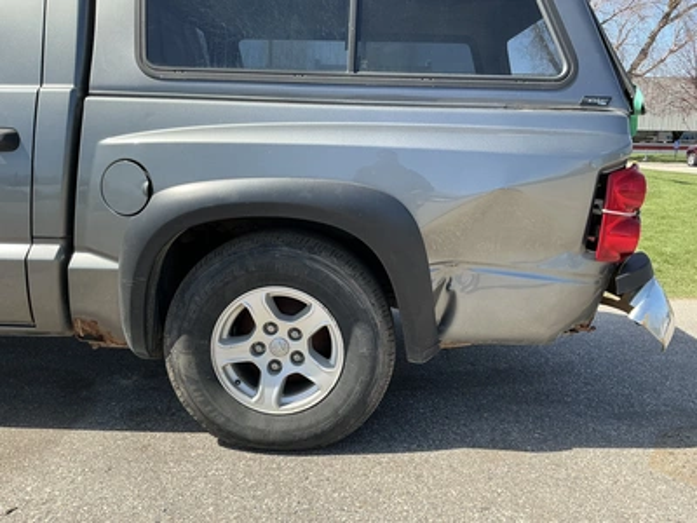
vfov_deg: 49.7
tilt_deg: -9.5
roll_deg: -1.7
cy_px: 262
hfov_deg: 63.4
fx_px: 564
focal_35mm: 28
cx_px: 348
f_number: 1.8
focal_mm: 3
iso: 25
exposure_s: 1/683
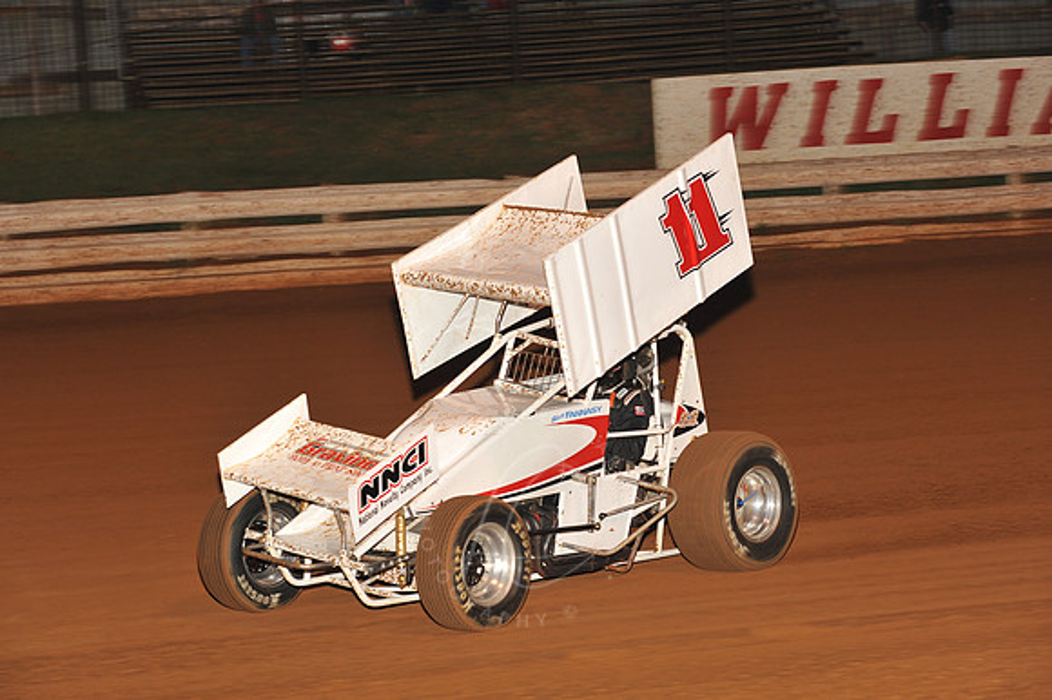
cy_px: 350
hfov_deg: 19.5
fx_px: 3066
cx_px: 526
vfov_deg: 13.0
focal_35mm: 105
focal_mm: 105
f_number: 6.3
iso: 800
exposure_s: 1/250
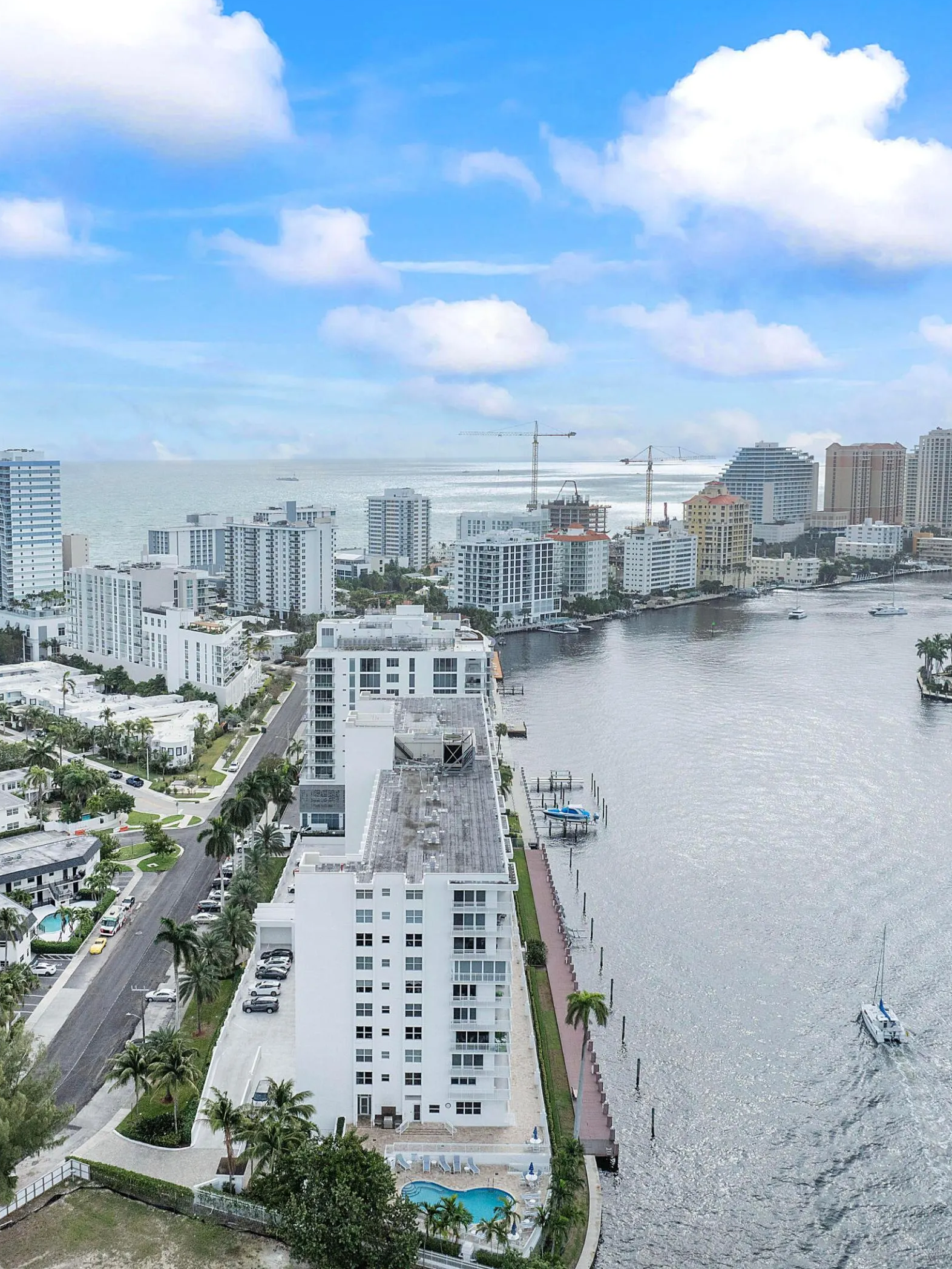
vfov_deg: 55.3
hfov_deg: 42.9
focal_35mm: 33
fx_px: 1210
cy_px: 616
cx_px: 414
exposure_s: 1/5000
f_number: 2.8
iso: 150
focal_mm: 12.29
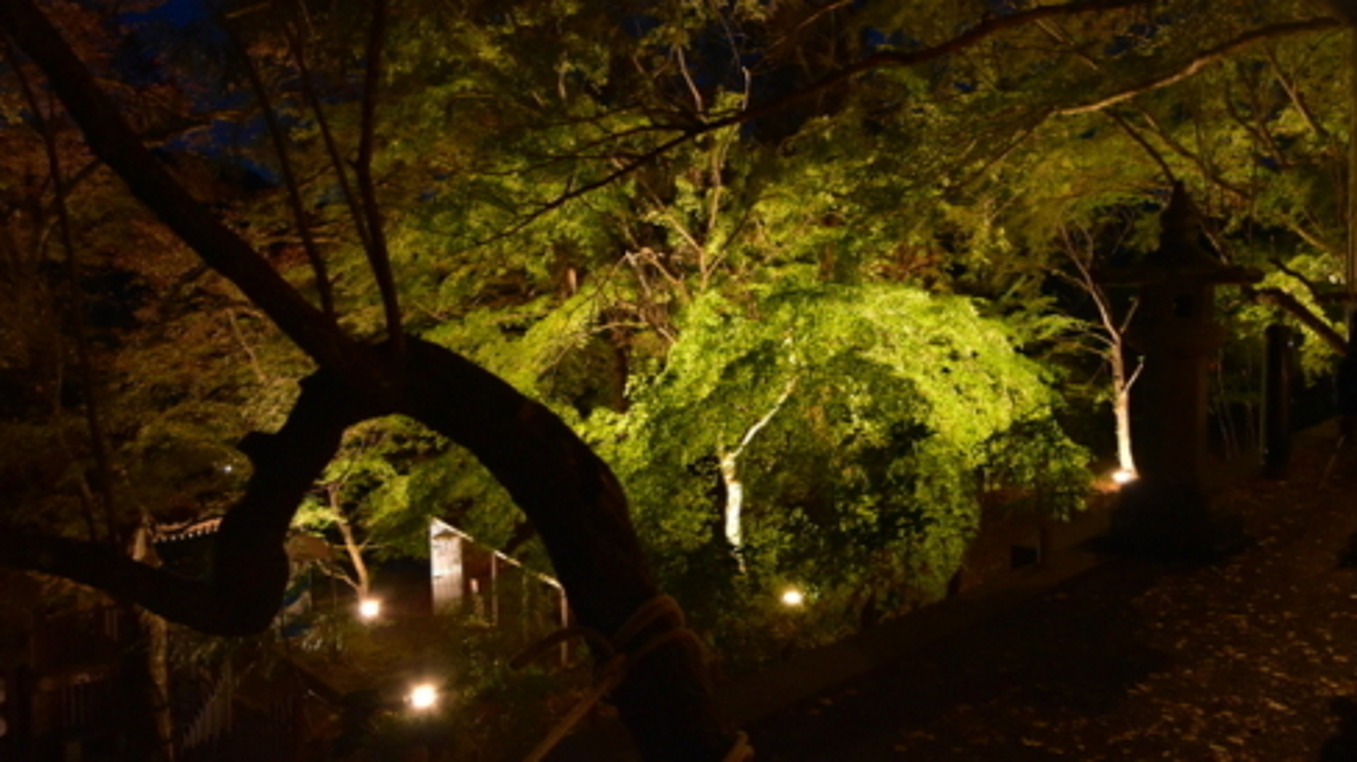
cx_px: 676
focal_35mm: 29
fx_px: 1043
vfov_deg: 40.1
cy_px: 370
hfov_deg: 66.1
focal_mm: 18
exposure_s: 1/25
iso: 3200
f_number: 3.5
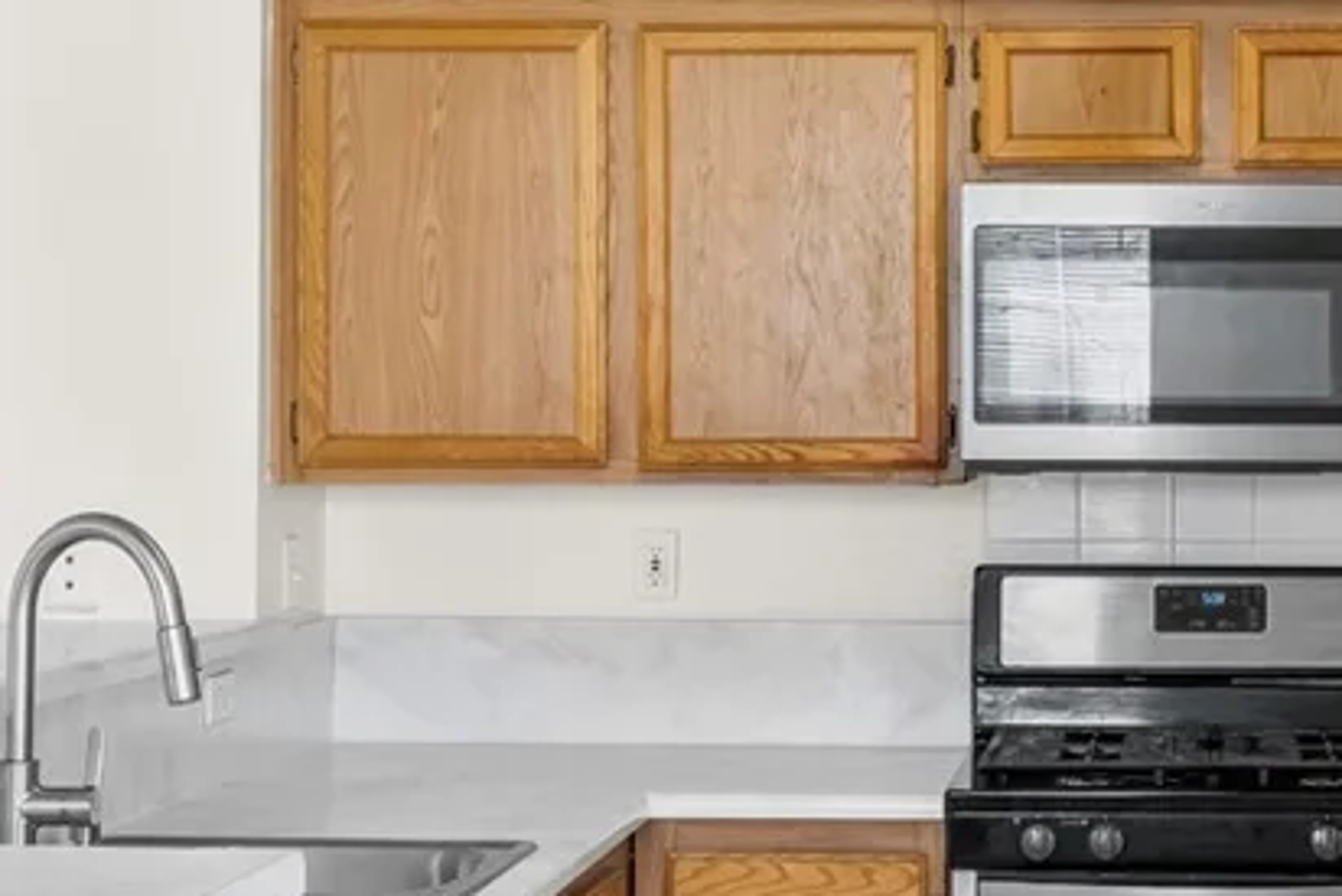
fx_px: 3058
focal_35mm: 82
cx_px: 1225
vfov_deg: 16.7
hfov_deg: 24.0
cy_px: 428
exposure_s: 1/15
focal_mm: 22
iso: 400
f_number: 8
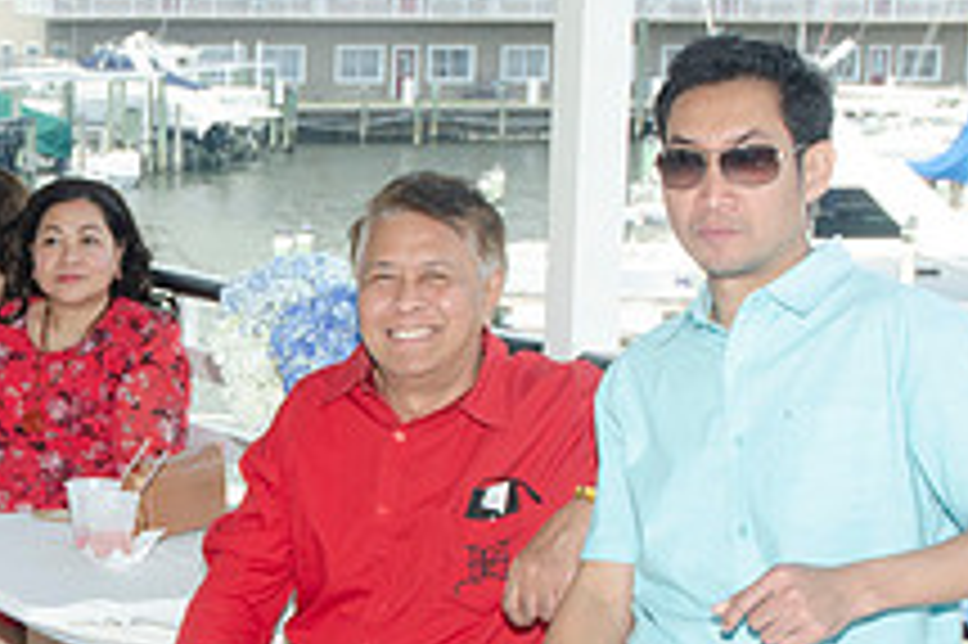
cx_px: -77
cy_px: 513
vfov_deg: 13.5
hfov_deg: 19.4
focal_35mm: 101
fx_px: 2714
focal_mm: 25
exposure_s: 1/250
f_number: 7.1
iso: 200
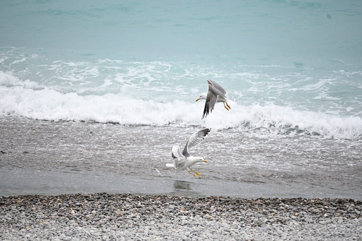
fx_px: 3771
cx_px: 181
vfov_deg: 3.7
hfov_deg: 5.5
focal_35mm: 375
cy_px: 120
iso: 1100
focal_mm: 250
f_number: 6.3
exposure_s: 1/4000
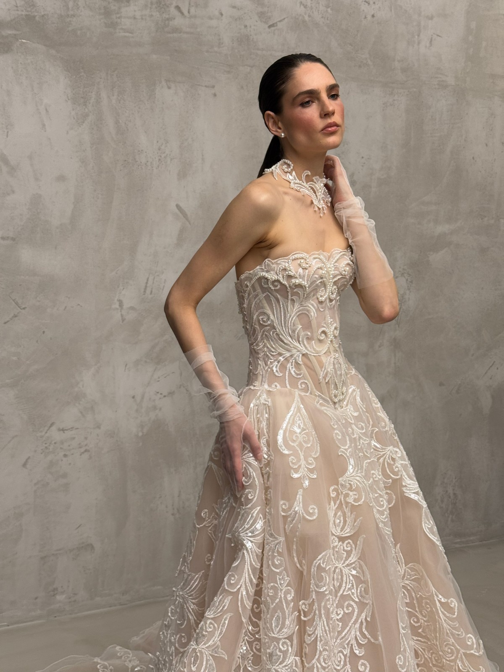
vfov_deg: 39.7
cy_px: 336
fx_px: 932
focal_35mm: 48
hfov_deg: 30.3
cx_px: 252
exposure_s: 1/118
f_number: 1.78
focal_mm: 6.76
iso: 100
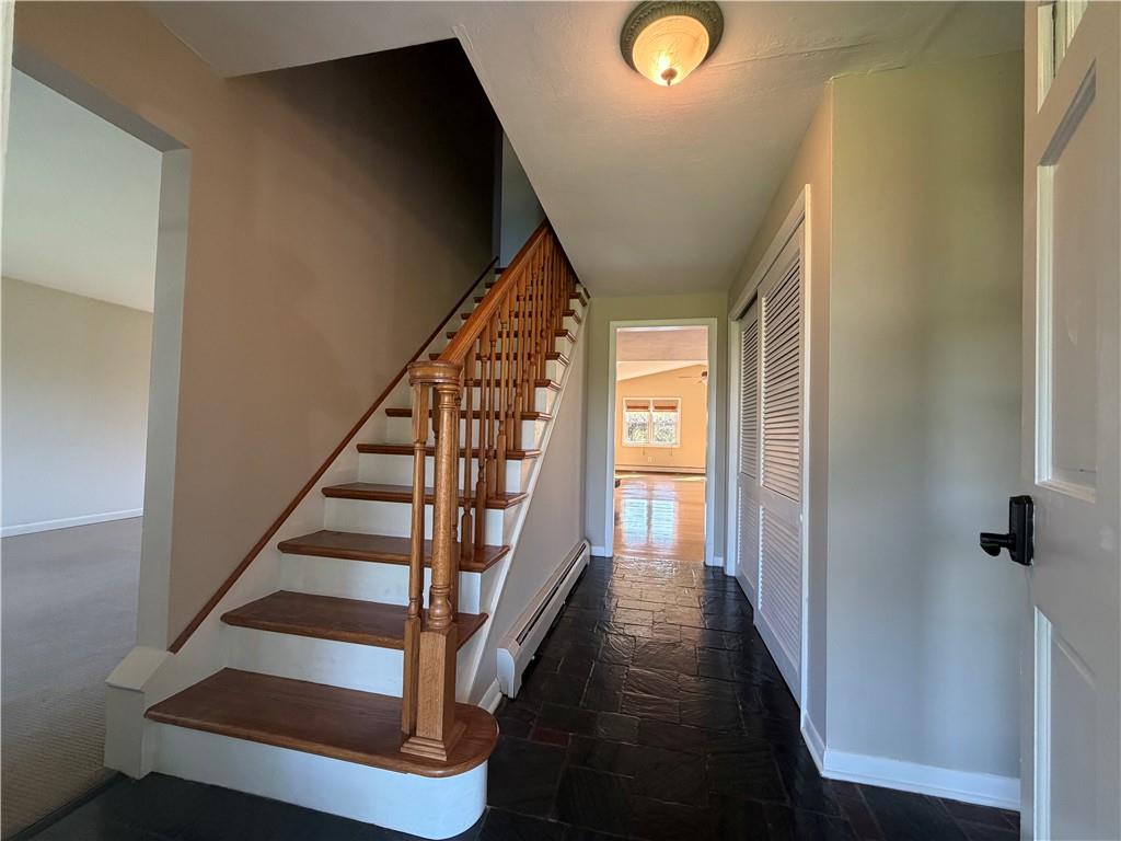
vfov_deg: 85.7
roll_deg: -1.6
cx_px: 560
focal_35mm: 14
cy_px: 420
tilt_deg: +1.6
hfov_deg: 102.1
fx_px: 453
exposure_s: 1/120
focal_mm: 2.22
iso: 250
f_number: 2.2
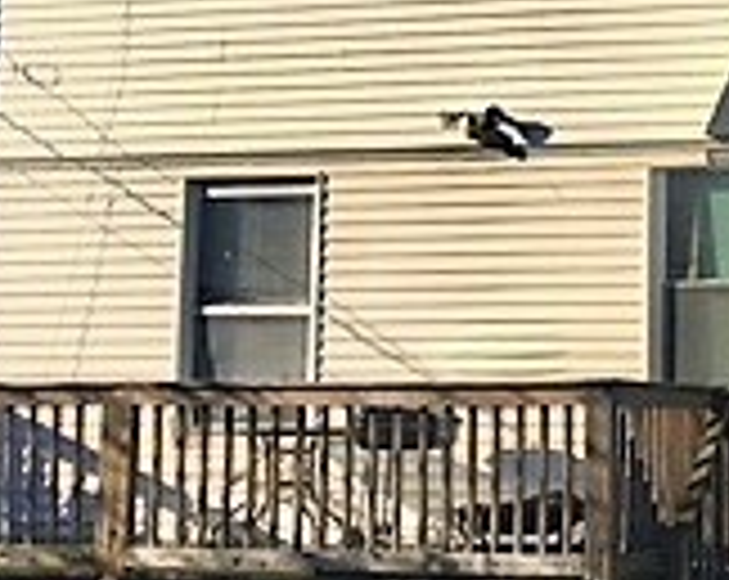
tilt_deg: +8.1
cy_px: 36
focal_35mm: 112
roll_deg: -0.2
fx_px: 2412
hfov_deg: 17.0
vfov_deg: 13.6
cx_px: 616
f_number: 2.2
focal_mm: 4.15
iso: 25
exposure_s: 1/2747
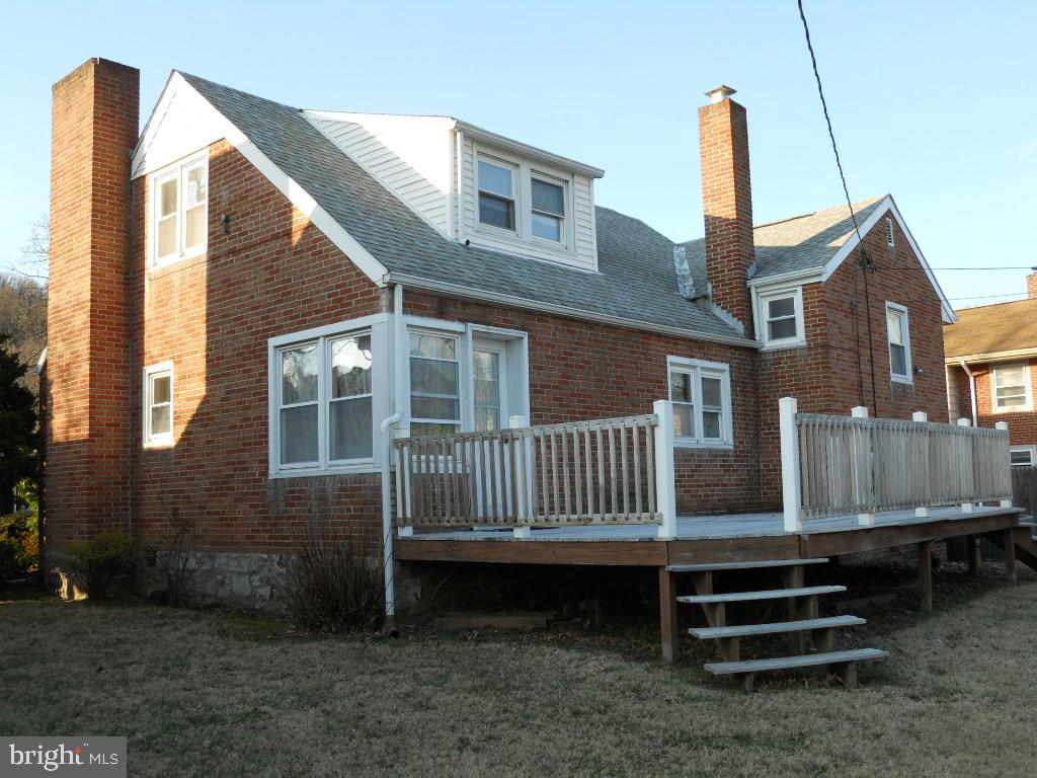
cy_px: 389
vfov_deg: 44.2
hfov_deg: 56.8
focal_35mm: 32
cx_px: 518
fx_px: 959
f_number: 2.8
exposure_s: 1/320
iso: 80
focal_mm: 5.7
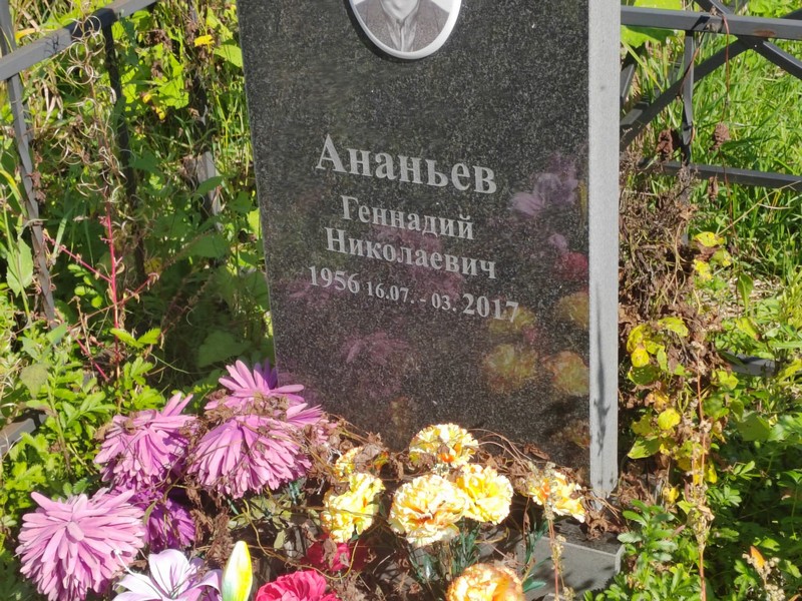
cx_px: 401
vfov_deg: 21.0
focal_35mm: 70
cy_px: 300
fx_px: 1622
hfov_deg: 27.8
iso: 100
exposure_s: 1/980
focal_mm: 5.52
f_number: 1.9
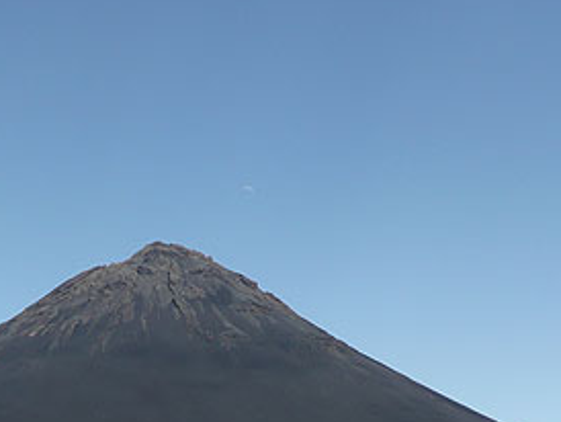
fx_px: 1200
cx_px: 156
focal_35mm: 74
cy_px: 272
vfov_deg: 19.9
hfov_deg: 26.0
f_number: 4.1
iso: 100
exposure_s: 1/800
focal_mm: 7.3
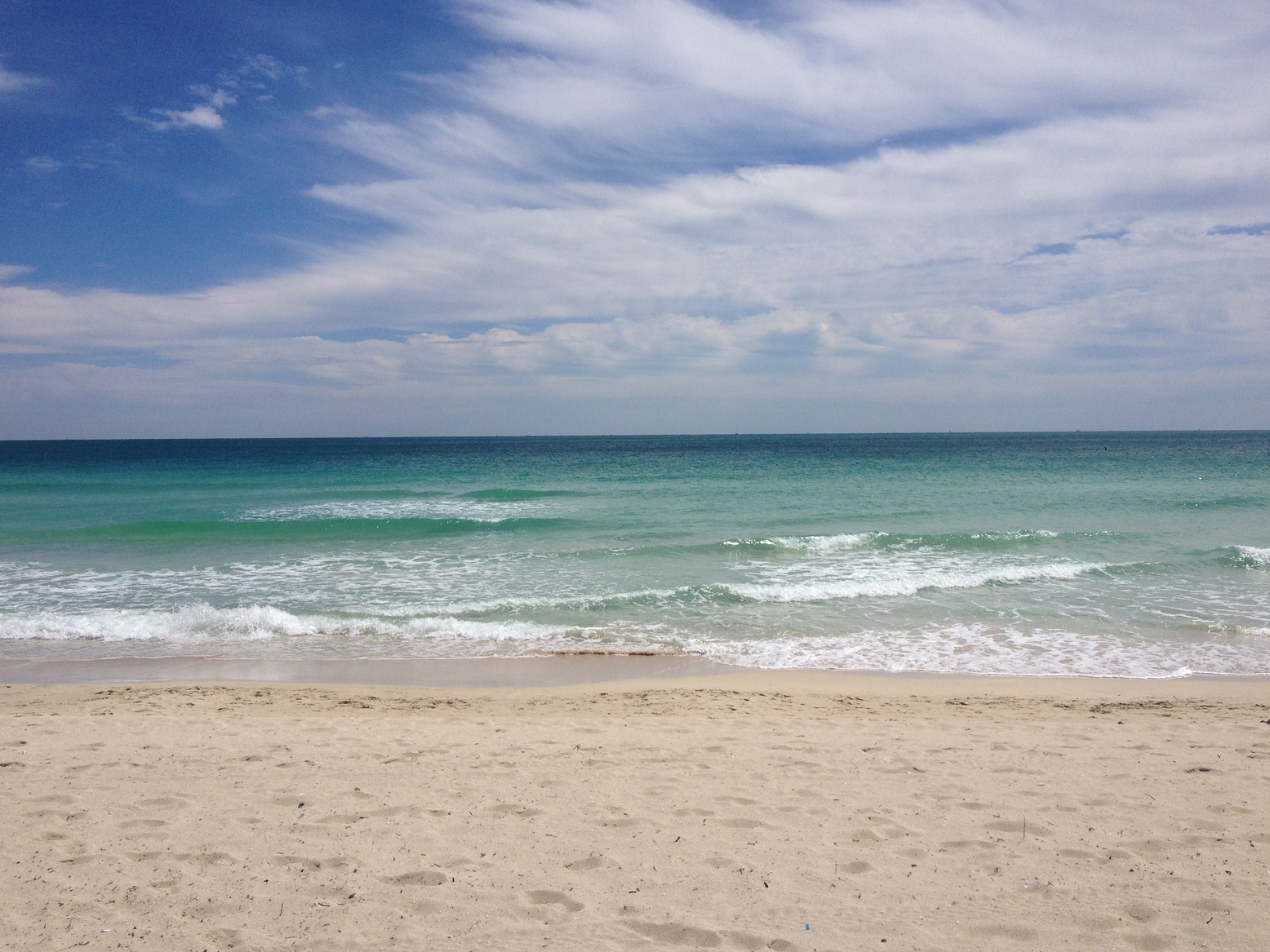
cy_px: 467
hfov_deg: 51.3
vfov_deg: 39.7
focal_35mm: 36
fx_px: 1321
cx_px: 651
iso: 50
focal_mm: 4.28
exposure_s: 1/5525
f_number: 2.4
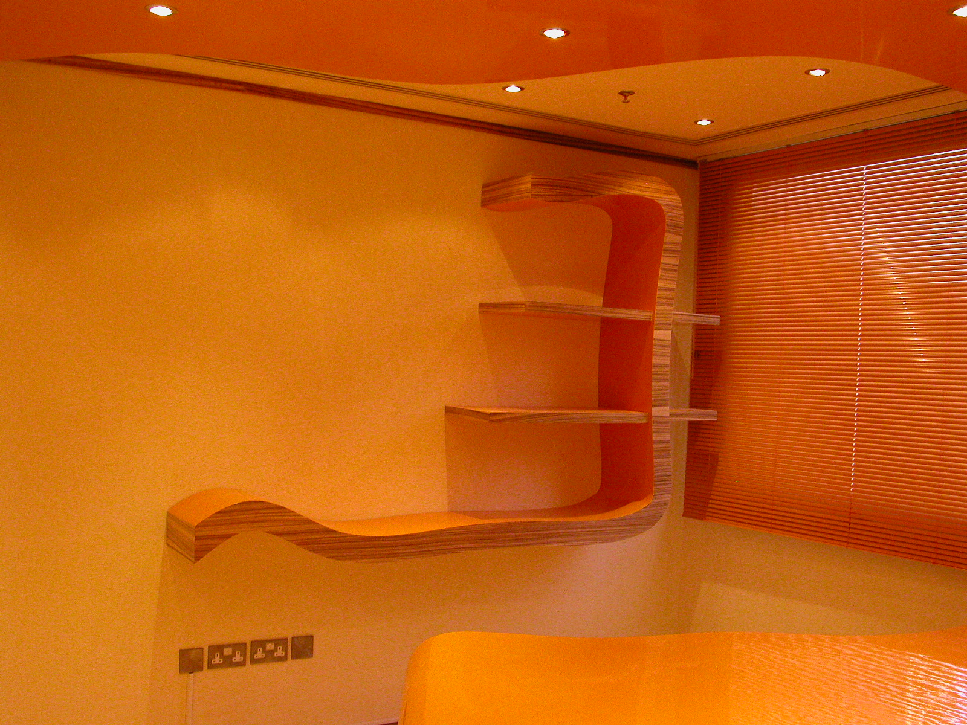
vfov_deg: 41.8
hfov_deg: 54.0
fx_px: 950
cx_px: 484
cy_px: 362
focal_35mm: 34
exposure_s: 1/30
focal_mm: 8.9
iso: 400
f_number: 3.5
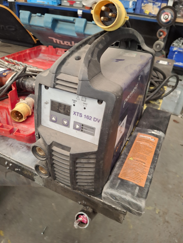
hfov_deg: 54.9
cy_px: 122
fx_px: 176
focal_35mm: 25
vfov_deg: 69.4
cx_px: 92
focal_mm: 4.69
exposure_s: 1/24
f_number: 1.8
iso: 320
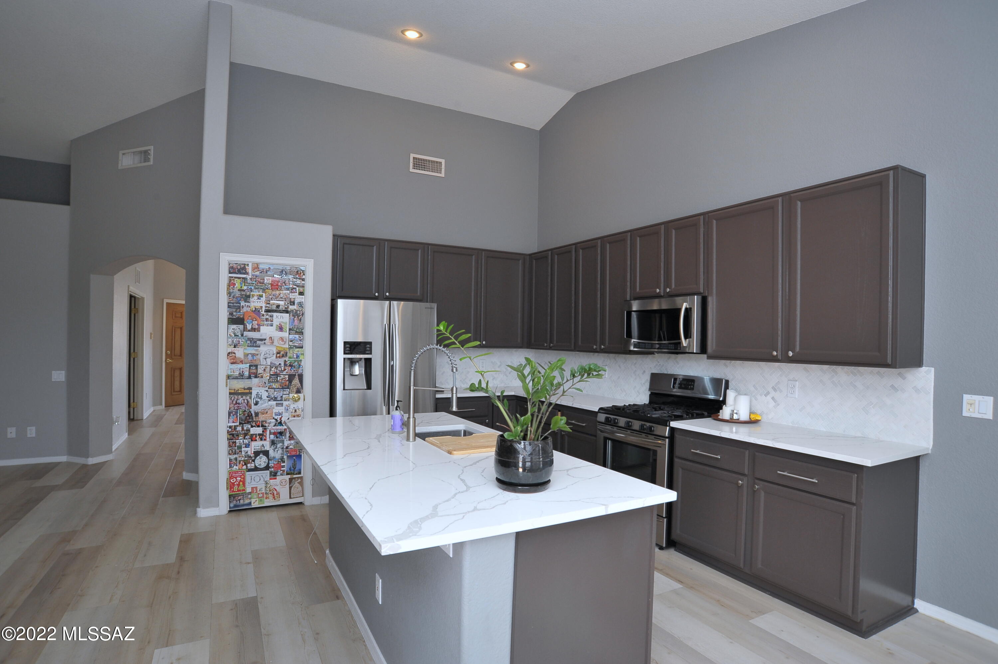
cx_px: 499
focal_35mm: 18
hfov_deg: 90.0
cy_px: 332
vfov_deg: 67.3
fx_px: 499
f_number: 10
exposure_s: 1/30
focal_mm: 18
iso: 640
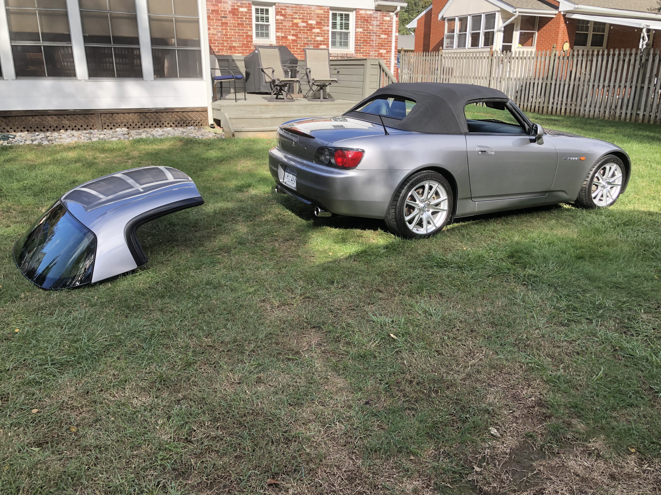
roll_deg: +0.0
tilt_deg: -18.5
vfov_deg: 49.7
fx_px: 535
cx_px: 330
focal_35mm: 28
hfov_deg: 63.4
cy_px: 248
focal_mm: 3.99
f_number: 1.8
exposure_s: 1/592
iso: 20
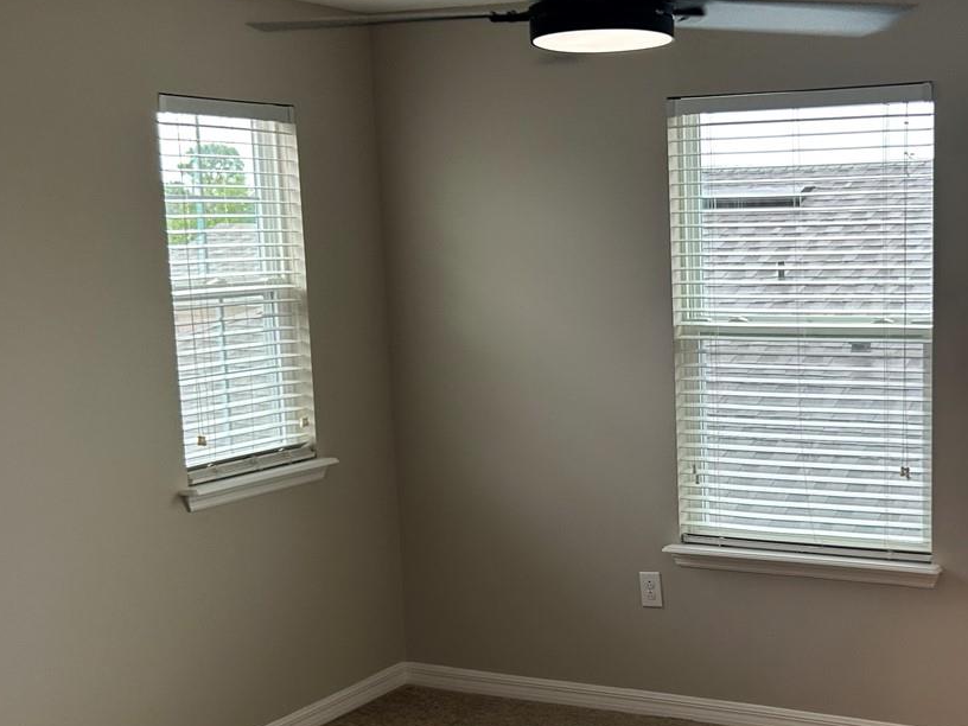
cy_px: 429
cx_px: 728
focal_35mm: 51
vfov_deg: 28.5
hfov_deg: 36.6
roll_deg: +1.4
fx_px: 1426
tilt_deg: -8.1
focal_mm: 5.7
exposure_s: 1/60
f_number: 1.5
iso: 64
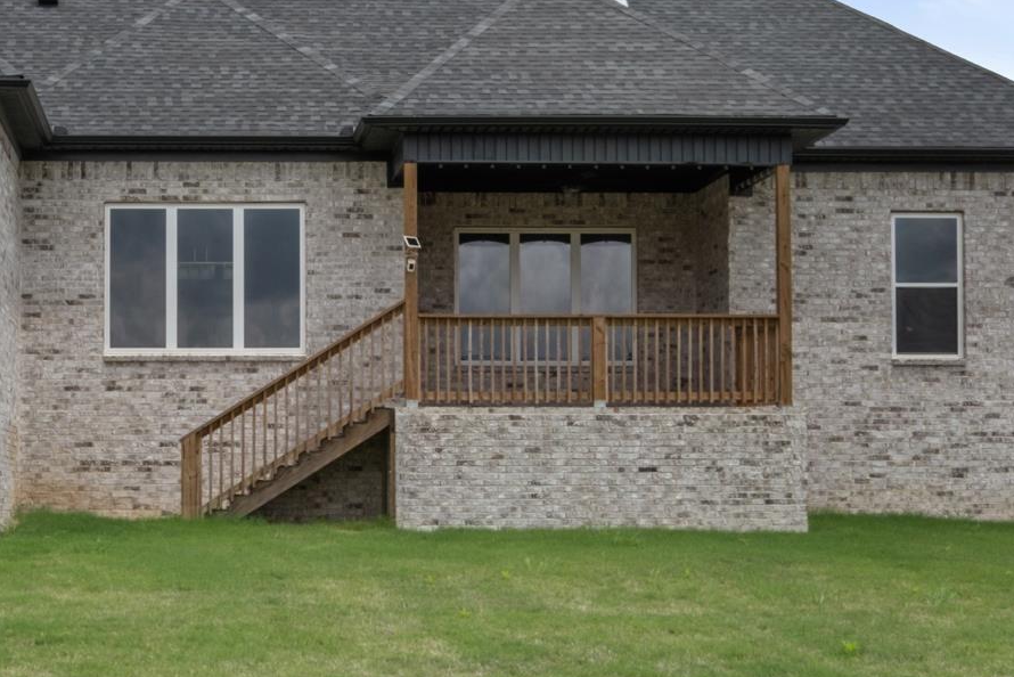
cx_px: 255
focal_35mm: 73
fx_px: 2057
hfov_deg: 27.3
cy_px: 418
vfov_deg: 18.7
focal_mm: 17.4
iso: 400
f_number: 10
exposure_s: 1/100
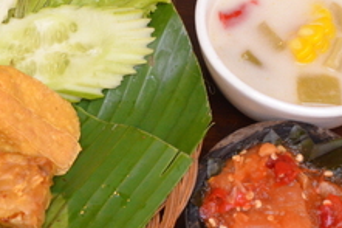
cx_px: 2
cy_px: 121
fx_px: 1284
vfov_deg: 10.1
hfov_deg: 14.9
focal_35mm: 135
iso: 3200
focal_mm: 35
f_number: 5
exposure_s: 1/60
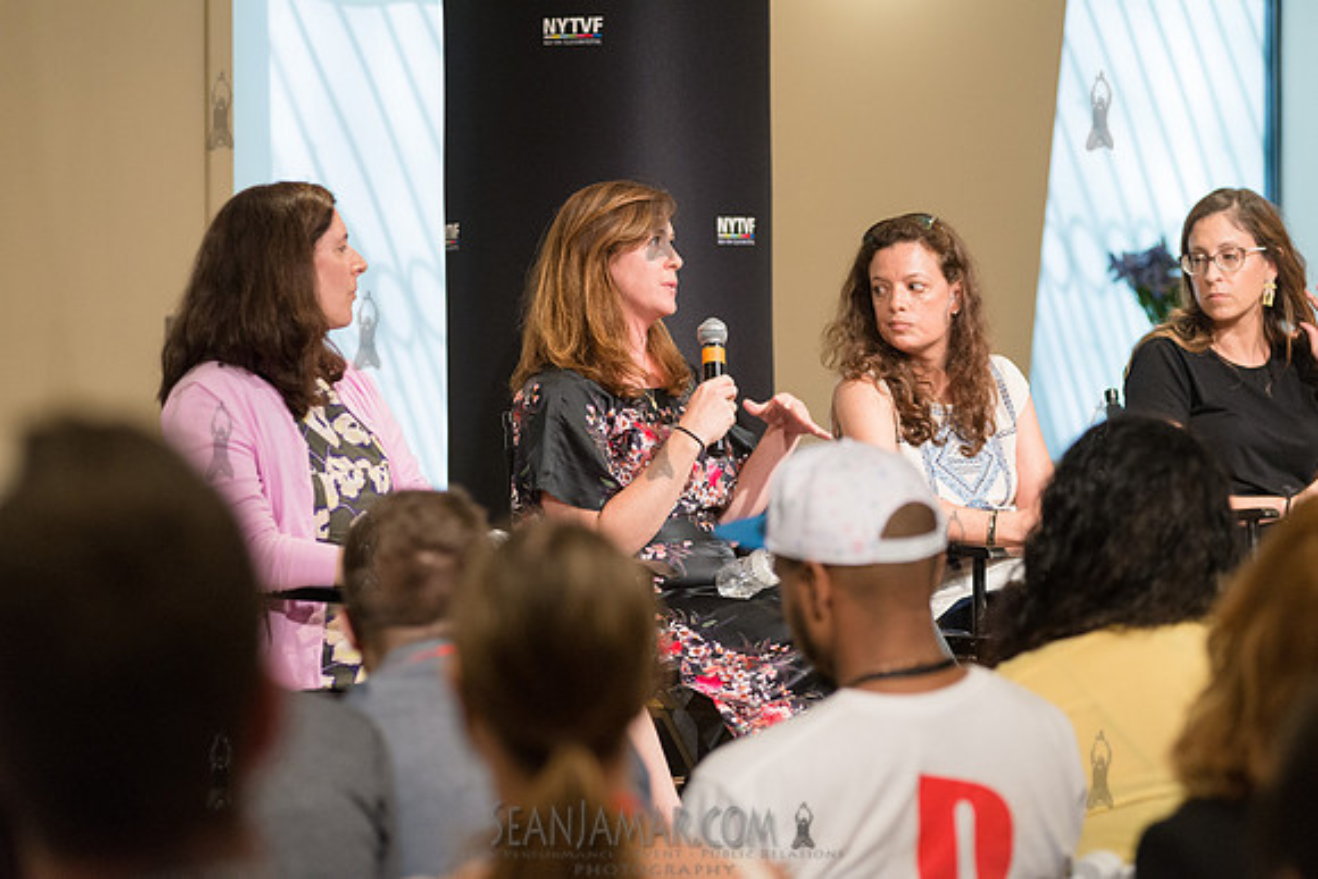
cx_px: 659
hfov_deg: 16.4
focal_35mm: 125
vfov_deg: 11.0
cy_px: 440
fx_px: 4577
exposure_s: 1/200
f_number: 4
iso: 2500
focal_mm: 125
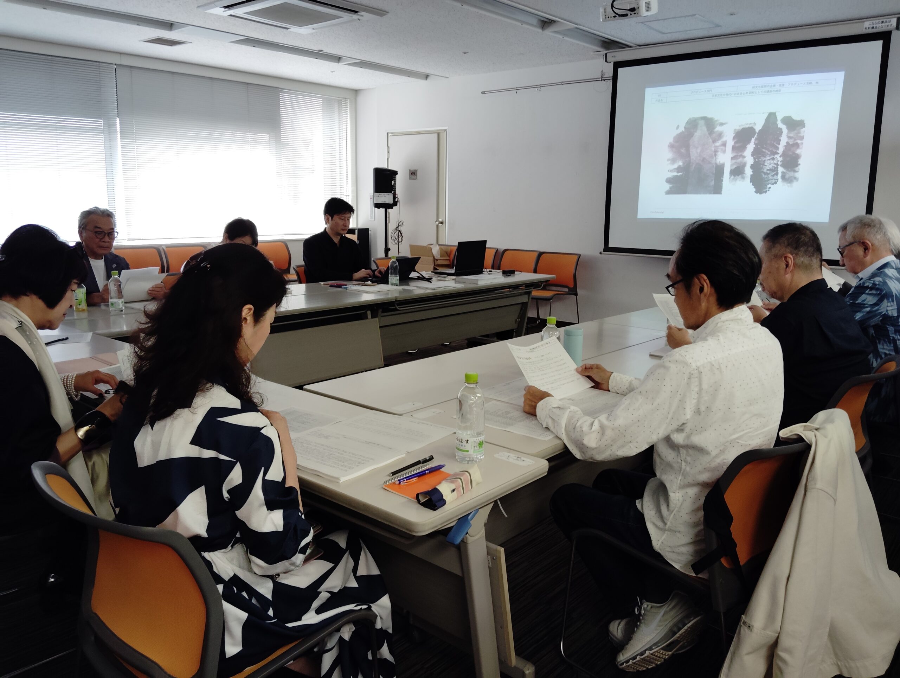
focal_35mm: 28
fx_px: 729
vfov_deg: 49.9
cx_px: 450
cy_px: 339
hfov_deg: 63.4
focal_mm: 4.22
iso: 559
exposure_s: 1/100
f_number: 1.8
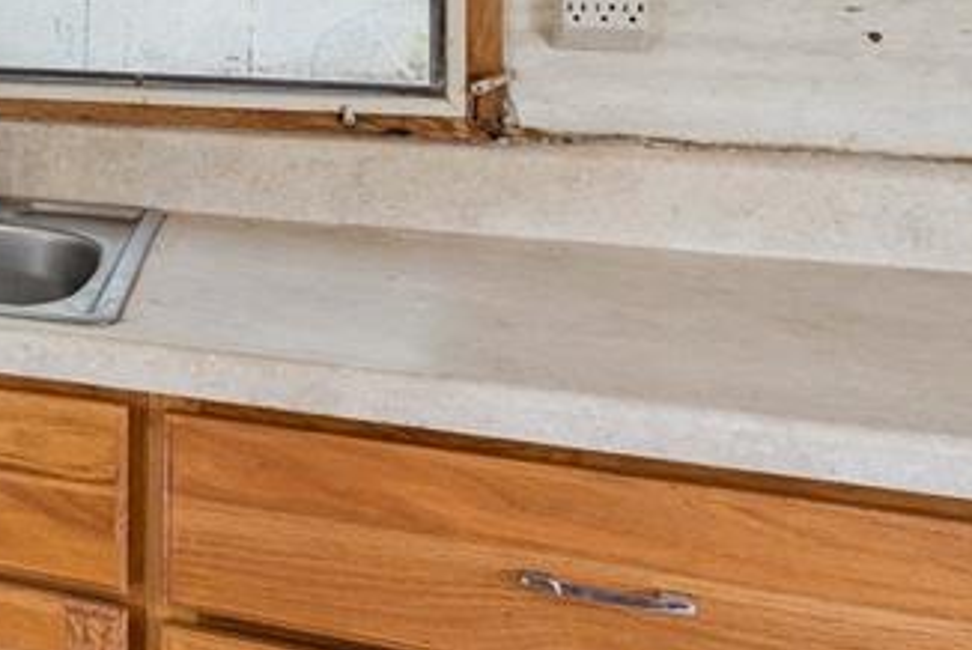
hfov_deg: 32.0
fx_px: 1270
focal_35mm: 47
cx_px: -288
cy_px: -48
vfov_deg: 26.6
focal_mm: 10
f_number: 6.3
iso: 200
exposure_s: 1/60
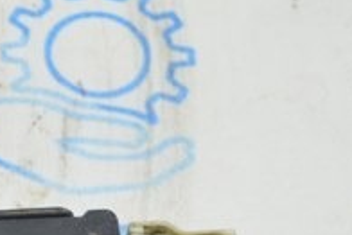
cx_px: -199
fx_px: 1683
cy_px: 367
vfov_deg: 7.8
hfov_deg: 11.4
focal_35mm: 172
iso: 400
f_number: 3.8
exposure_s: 1/40
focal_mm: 22
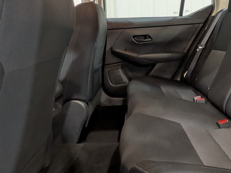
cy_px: 78
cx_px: 176
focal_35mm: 32
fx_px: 214
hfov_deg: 53.9
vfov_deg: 44.1
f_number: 2.2
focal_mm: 1.83
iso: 66
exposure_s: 1/24
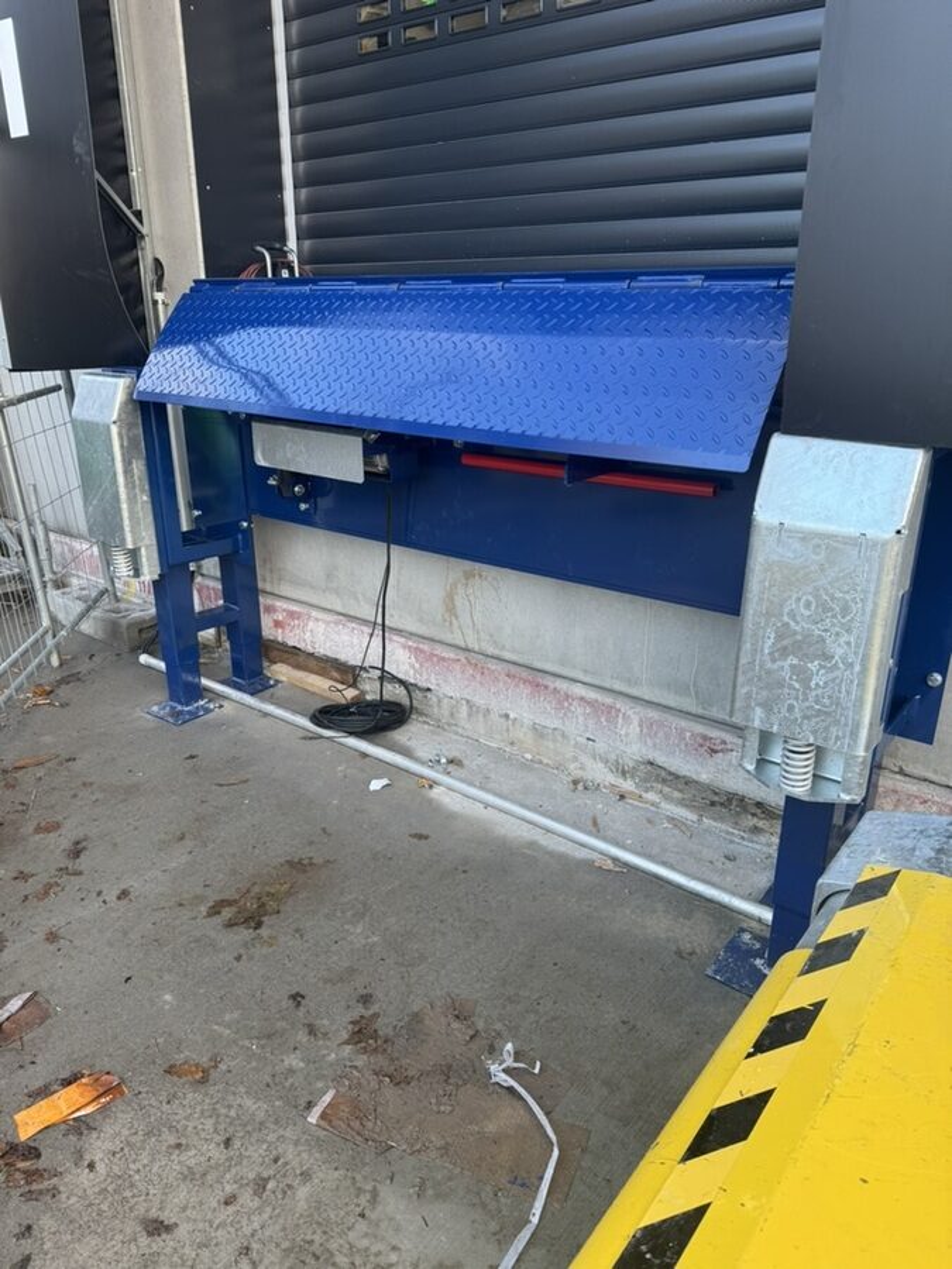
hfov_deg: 56.8
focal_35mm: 24
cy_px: 634
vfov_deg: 71.6
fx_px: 880
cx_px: 476
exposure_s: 1/121
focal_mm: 6.76
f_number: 1.78
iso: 64
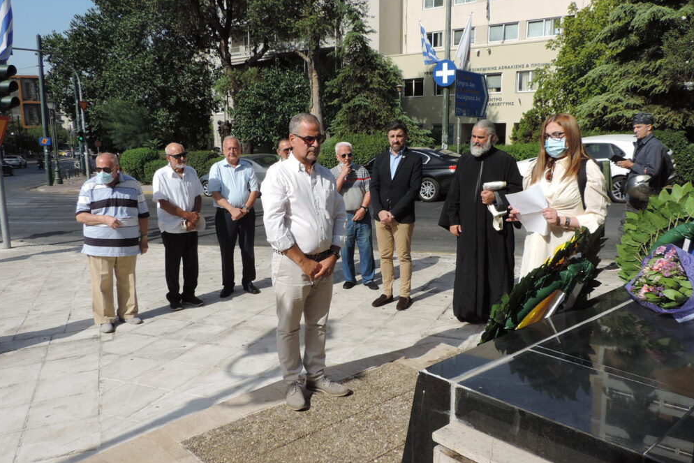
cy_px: 242
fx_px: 578
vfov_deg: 43.6
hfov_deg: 61.9
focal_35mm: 30
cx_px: 354
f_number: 3.1
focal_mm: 4.9
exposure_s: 1/1250
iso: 80
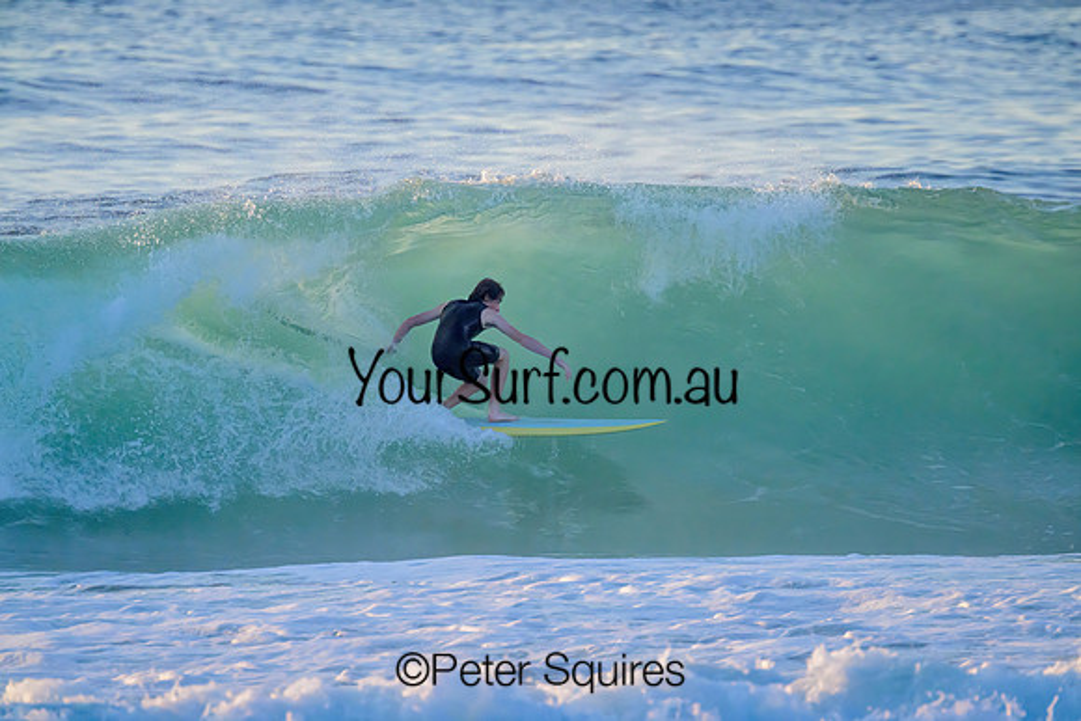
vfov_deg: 1.7
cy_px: 360
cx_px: 540
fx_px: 24027
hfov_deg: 2.6
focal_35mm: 800
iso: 2800
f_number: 11
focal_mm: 800
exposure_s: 1/1250
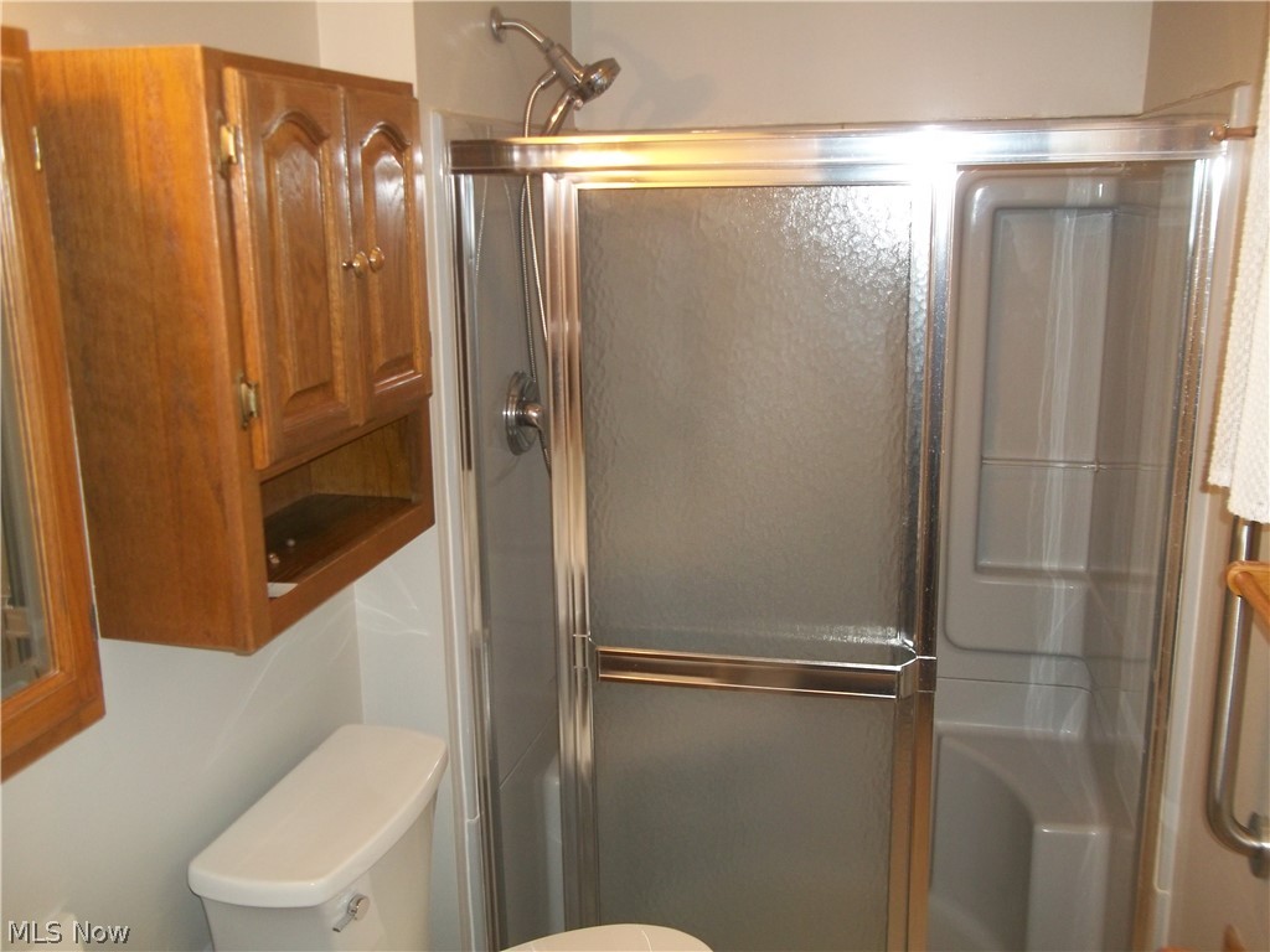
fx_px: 1174
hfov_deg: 56.8
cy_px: 476
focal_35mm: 32
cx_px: 635
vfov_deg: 44.2
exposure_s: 1/30
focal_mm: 5.7
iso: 160
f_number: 2.9
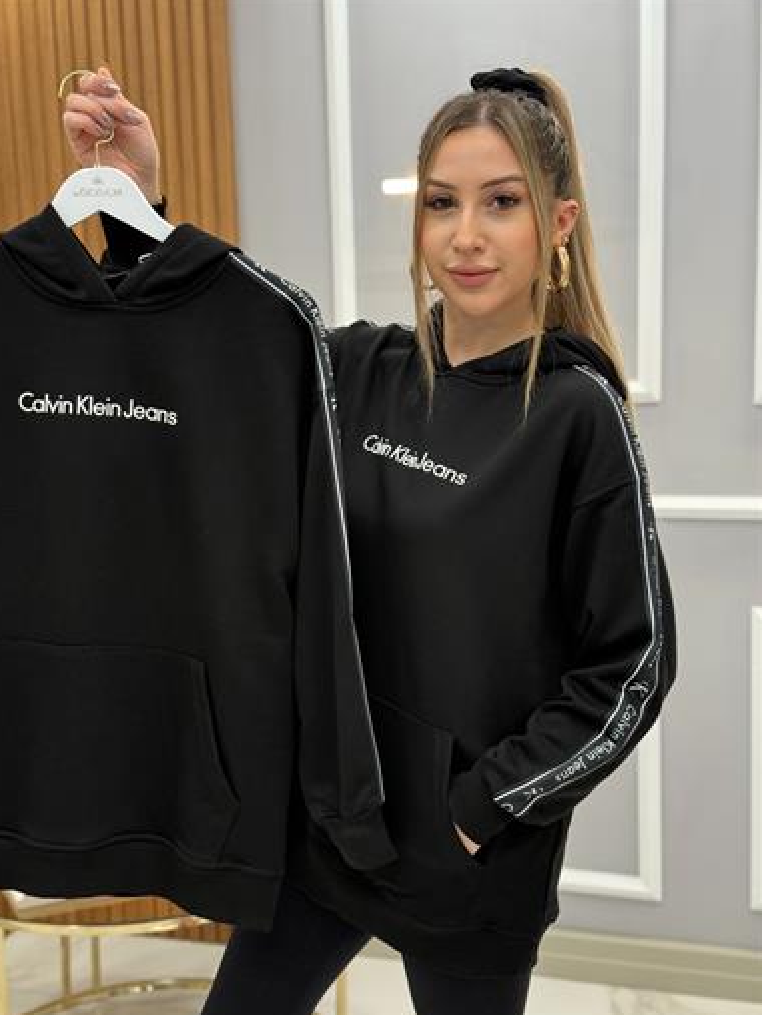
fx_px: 1438
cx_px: 375
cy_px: 510
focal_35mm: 49
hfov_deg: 29.7
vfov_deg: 38.9
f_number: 1.78
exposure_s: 1/100
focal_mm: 6.76
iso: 100
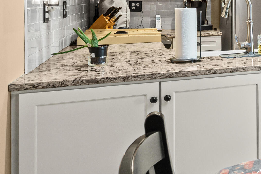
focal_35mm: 50
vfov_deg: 25.5
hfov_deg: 30.6
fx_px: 362
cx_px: 344
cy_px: -3
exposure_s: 1/13
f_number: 8
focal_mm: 17
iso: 800
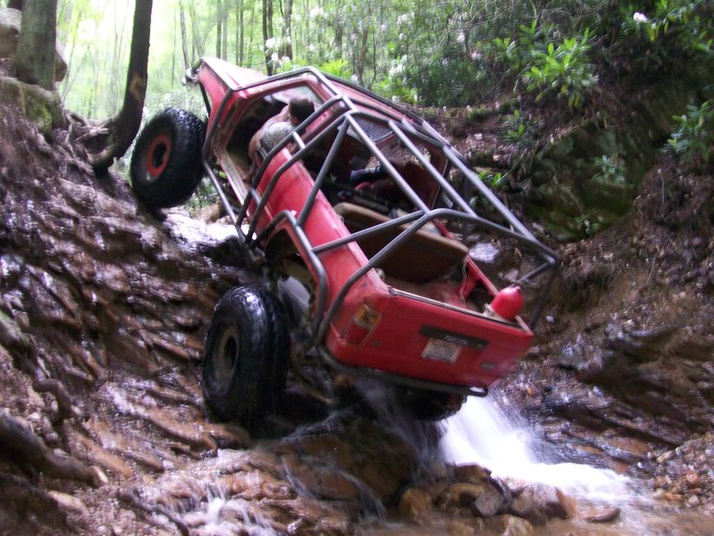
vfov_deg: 39.7
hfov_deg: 51.4
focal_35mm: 36
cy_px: 268
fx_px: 743
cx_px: 357
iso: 160
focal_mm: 6
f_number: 2.7
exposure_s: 1/8
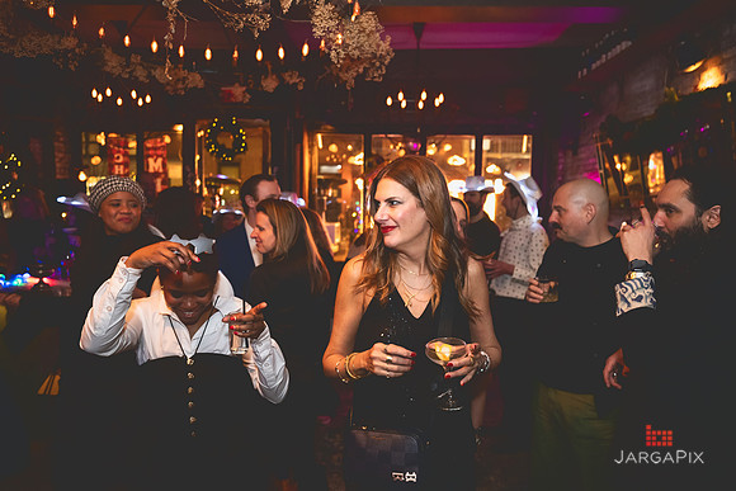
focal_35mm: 25
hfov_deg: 71.4
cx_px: 368
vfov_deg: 51.2
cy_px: 246
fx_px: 512
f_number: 2.8
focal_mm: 24
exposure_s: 1/80
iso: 3200
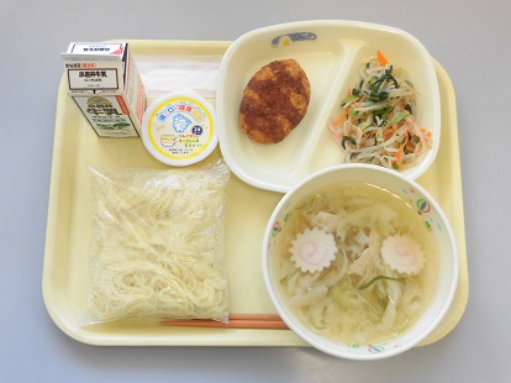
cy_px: 192
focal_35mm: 43
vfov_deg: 33.6
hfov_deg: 43.9
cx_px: 256
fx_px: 634
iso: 160
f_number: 3.8
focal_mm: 7.72
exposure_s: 1/60
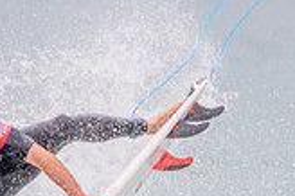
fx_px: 30952
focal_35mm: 3781
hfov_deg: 0.5
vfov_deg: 0.4
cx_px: 172
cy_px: 337
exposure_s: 1/2000
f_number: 11
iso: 6400
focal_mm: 800
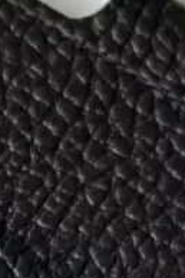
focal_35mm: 264
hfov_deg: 5.1
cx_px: -142
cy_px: 332
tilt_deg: -57.2
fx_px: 2038
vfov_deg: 7.7
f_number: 1.78
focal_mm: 6.86
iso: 80
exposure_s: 1/444
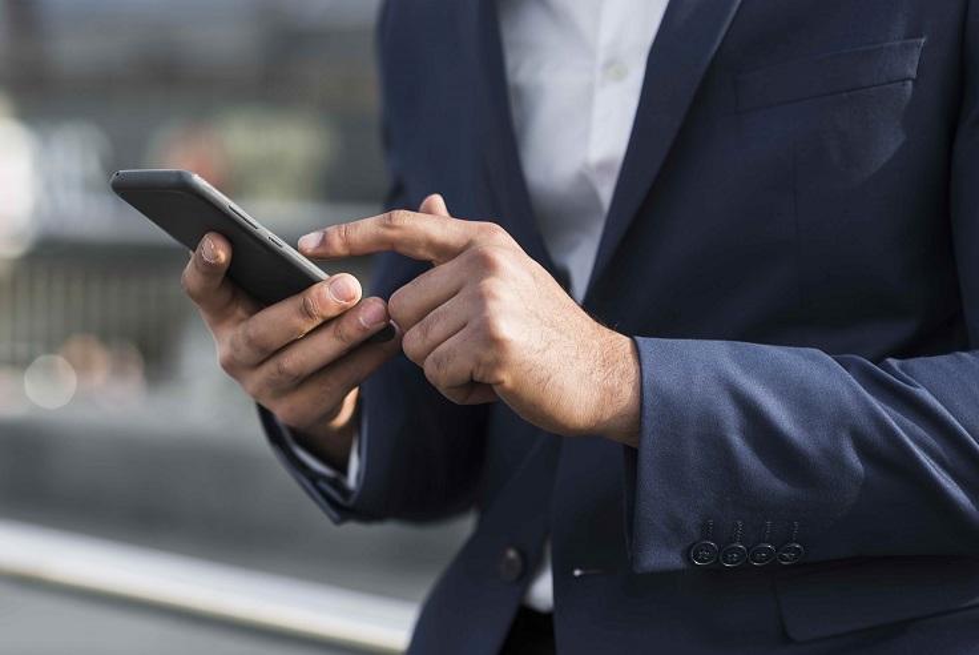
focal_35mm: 85
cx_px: 490
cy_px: 328
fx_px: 2313
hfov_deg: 23.9
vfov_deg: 16.1
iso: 160
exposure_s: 1/1250
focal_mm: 85
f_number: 2.8
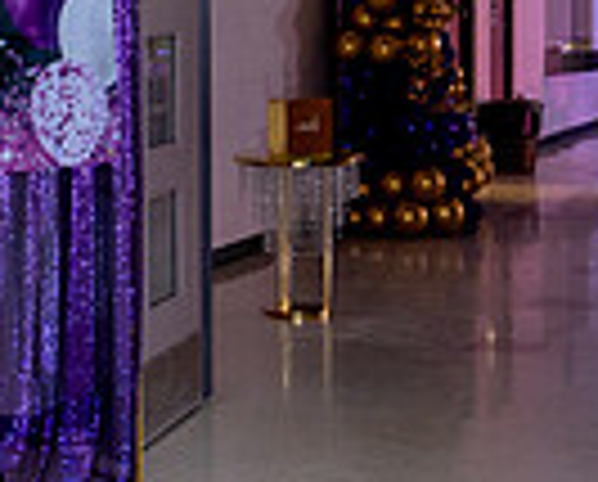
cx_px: -121
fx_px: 1809
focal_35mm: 102
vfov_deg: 15.1
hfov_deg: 17.8
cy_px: 142
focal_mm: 25
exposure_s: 1/125
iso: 1000
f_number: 2.8
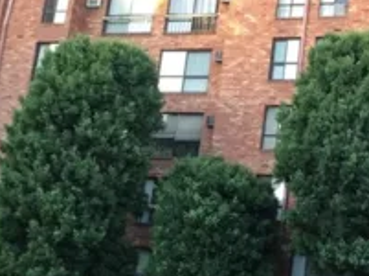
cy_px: 226
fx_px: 702
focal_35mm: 66
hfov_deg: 27.8
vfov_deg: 21.9
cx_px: 364
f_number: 2.4
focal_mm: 3.3
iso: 32
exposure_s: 1/30
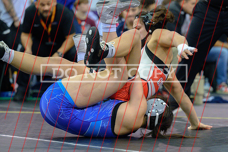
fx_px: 1305
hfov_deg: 10.0
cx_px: 134
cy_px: 112
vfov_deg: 6.7
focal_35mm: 206
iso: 4000
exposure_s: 1/800
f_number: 2.8
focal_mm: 125
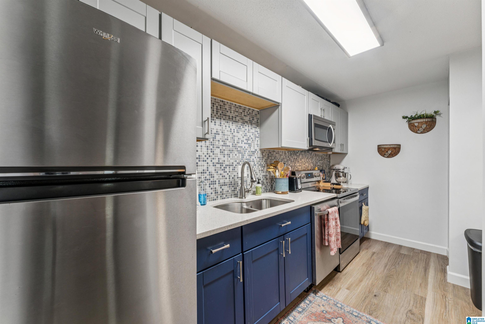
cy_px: 162
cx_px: 242
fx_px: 197
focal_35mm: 15
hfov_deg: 101.9
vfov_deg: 78.8
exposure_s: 1/4
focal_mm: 14.6
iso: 400
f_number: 13
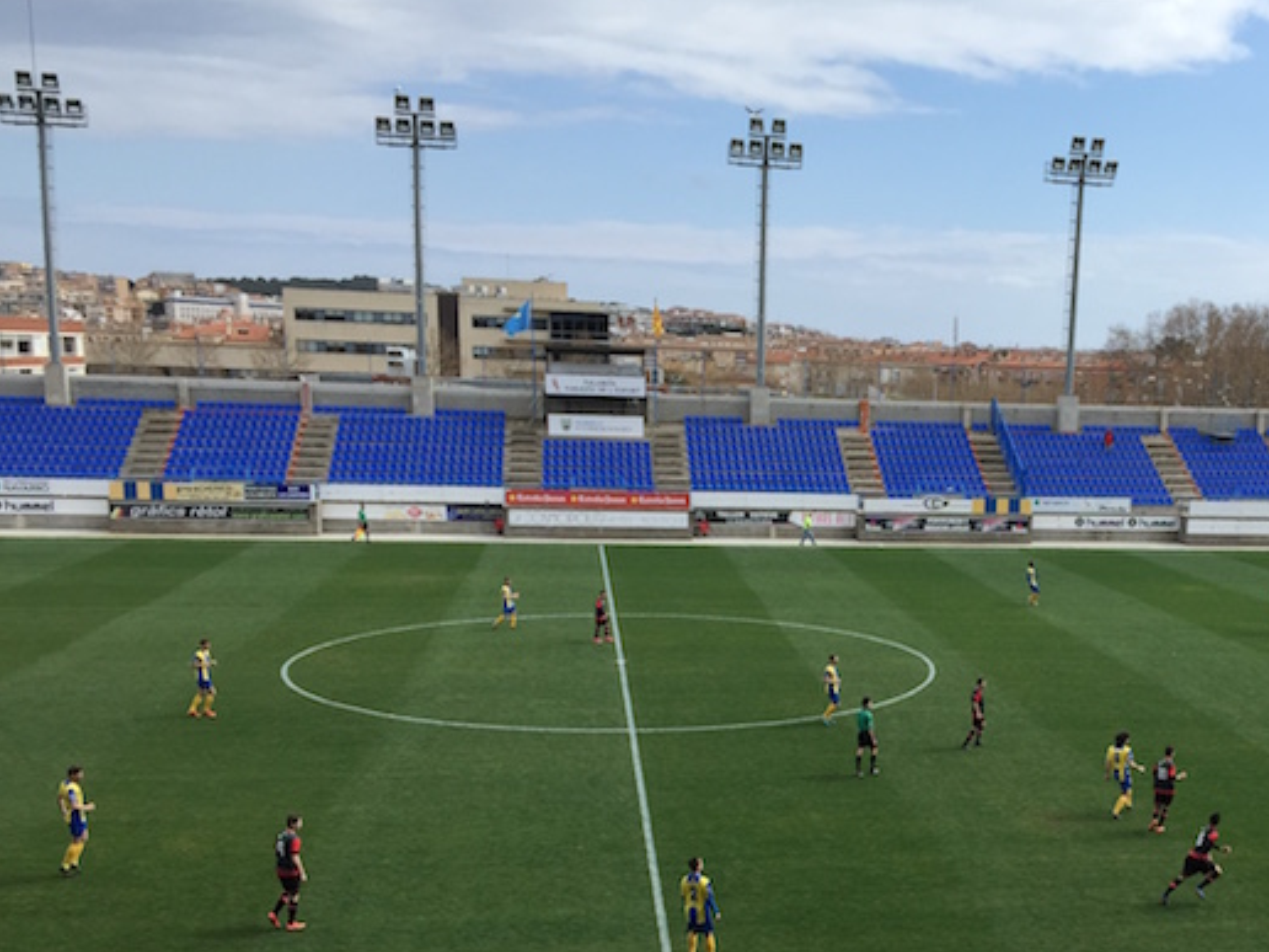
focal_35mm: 45
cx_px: 903
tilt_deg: -12.4
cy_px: 731
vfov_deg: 31.5
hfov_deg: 41.2
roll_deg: -2.0
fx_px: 1650
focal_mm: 4.15
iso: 32
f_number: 2.2
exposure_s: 1/1799
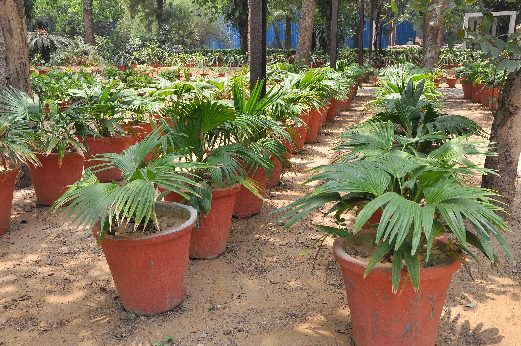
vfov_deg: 34.1
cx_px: 260
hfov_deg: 49.6
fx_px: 564
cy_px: 173
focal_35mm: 39
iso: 500
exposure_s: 1/320
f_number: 9
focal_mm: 26
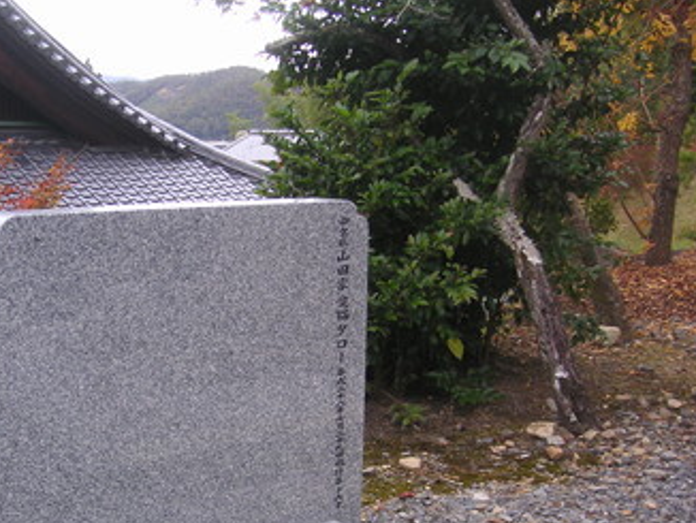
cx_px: 222
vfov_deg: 28.4
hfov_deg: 37.0
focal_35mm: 51
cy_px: 342
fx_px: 1026
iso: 50
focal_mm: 6.1
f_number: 2.8
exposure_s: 1/60
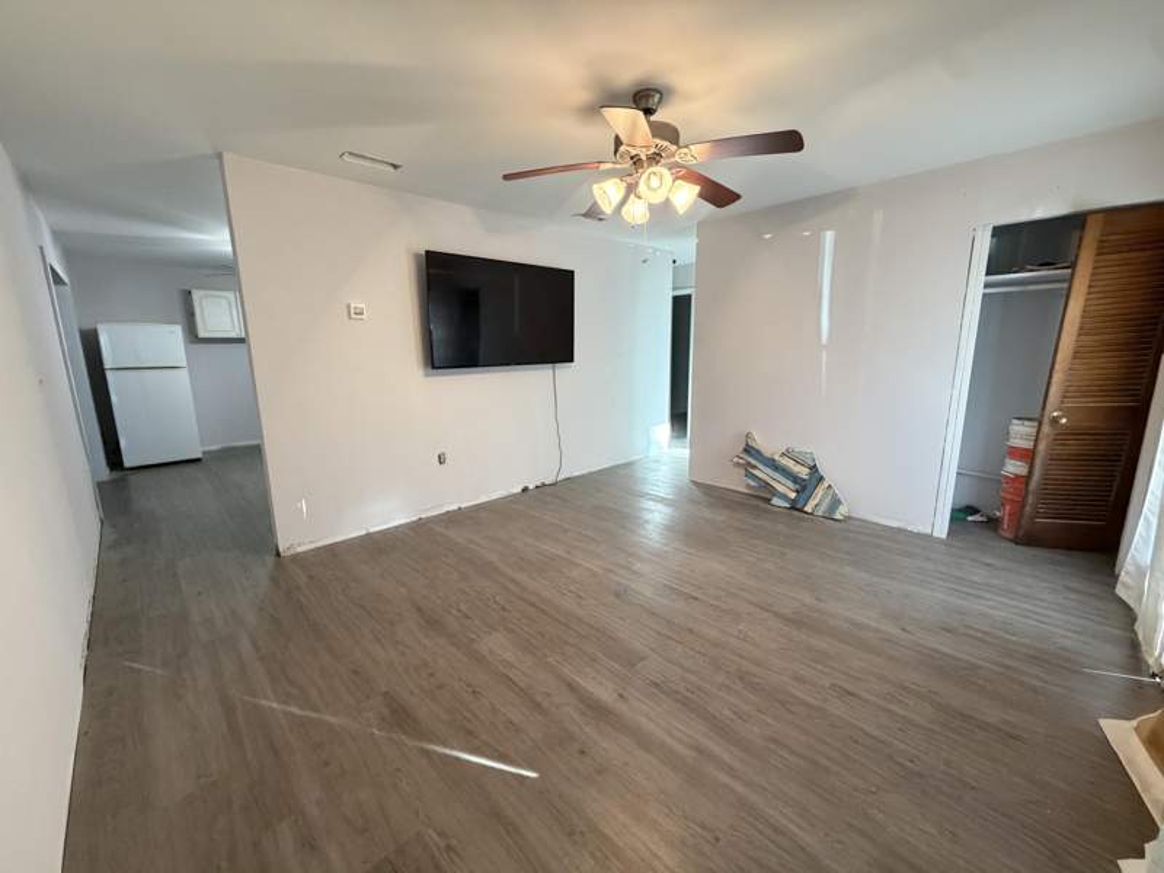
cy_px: 436
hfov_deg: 102.1
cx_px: 582
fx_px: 471
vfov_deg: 85.7
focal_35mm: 14
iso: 500
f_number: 2.2
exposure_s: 1/60
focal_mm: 2.22
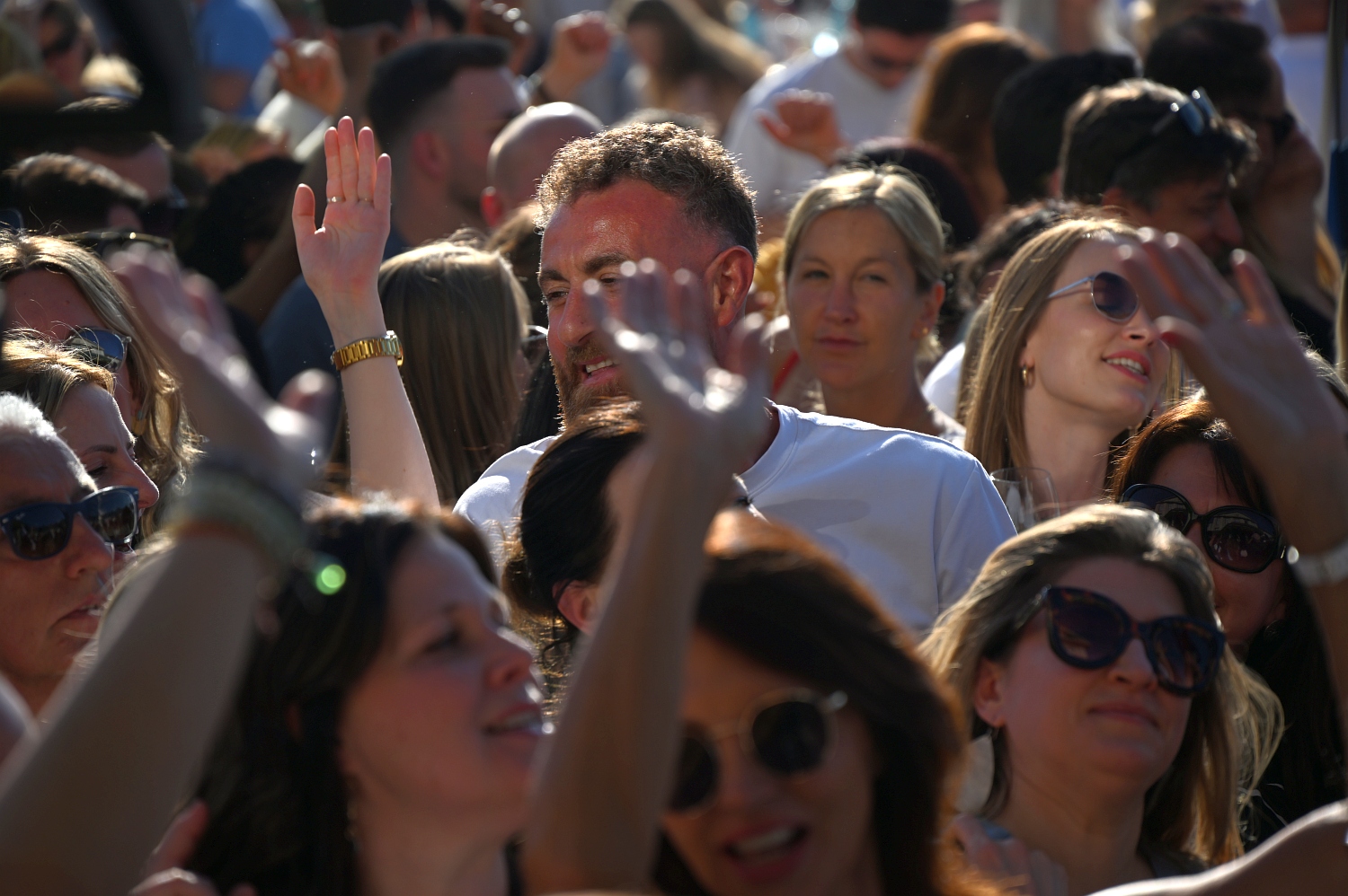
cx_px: 674
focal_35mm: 200
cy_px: 448
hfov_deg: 10.3
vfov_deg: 6.9
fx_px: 7484
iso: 100
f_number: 6.3
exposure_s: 1/500
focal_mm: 200
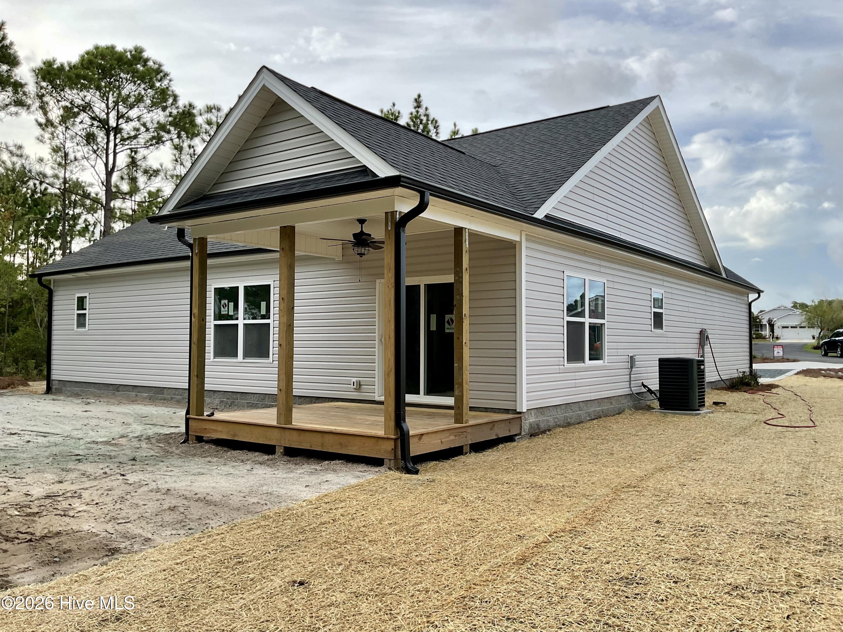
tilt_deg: +2.2
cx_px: 422
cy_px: 316
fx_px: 706
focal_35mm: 29
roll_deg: -0.8
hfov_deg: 61.7
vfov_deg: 48.2
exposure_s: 1/478
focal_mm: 3
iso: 25
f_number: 1.8
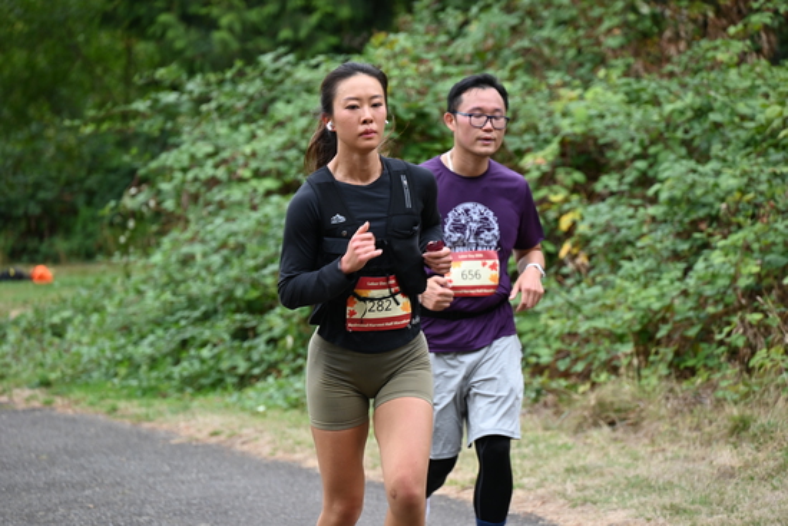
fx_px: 4379
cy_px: 263
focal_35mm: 200
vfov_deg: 6.9
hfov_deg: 10.3
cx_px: 394
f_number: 6.3
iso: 400
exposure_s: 1/250
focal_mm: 200
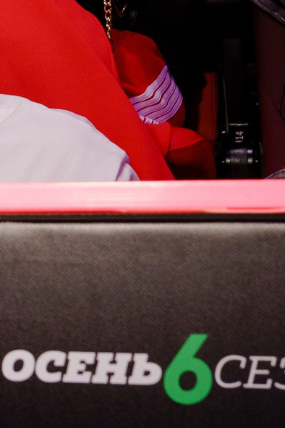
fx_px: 1935
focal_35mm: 163
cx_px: -502
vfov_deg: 12.4
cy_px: -57
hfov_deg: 7.6
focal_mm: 35
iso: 1000
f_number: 4.5
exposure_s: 1/250
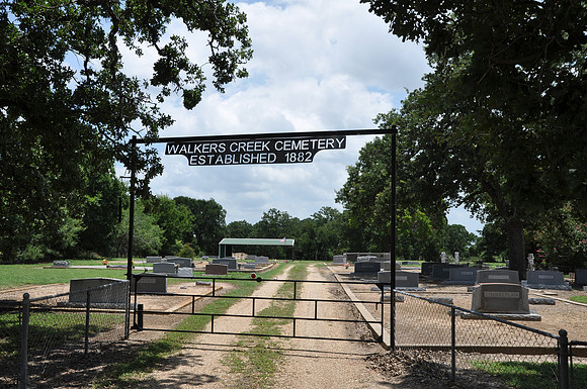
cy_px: 194
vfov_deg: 36.8
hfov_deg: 53.2
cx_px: 294
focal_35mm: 36
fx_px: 586
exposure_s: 1/100
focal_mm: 24
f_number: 10
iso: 200
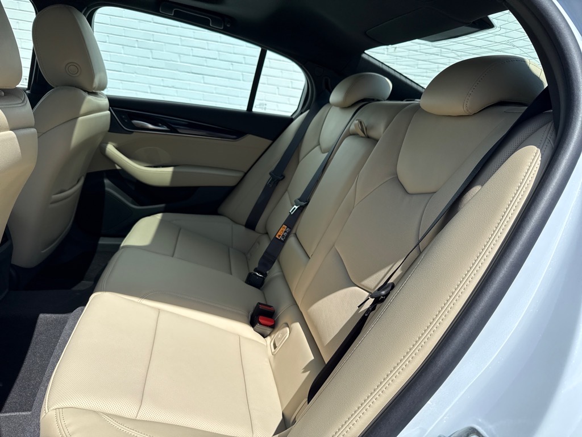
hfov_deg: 71.6
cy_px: 218
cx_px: 291
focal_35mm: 24
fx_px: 404
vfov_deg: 56.8
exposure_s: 1/3584
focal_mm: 6.76
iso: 100
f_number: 1.78
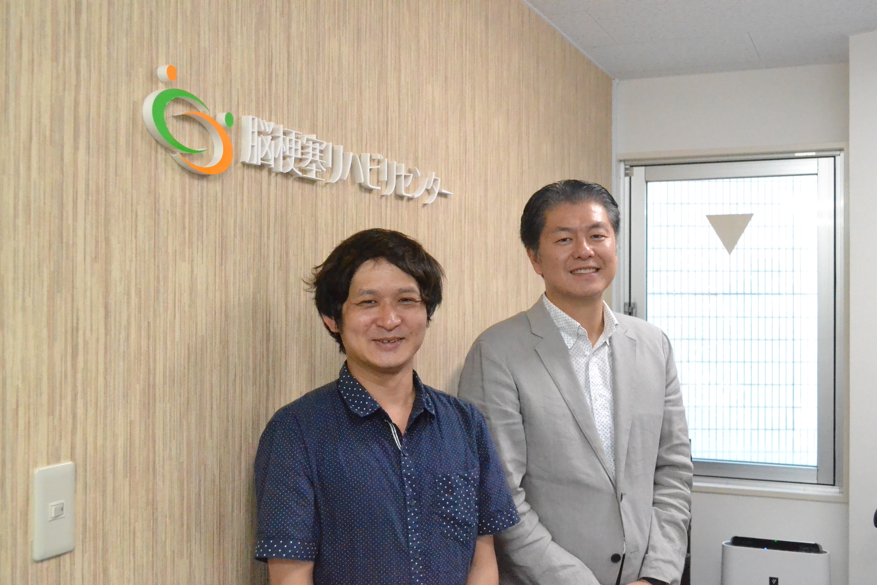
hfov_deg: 49.6
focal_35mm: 39
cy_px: 292
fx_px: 950
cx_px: 438
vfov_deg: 34.2
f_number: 5
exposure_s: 1/500
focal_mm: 26
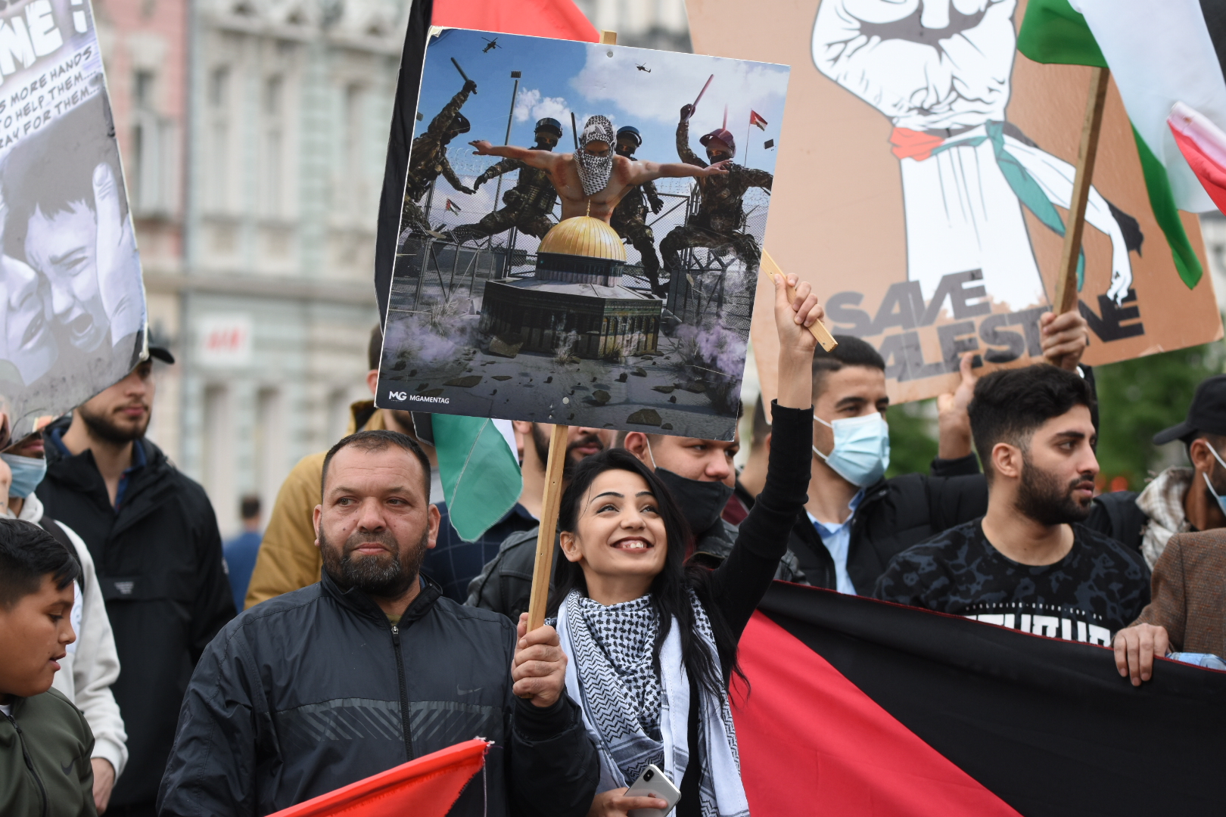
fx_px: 7662
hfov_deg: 9.1
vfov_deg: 6.1
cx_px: 613
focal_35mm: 225
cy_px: 408
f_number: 5
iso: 400
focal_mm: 150
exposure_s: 1/250
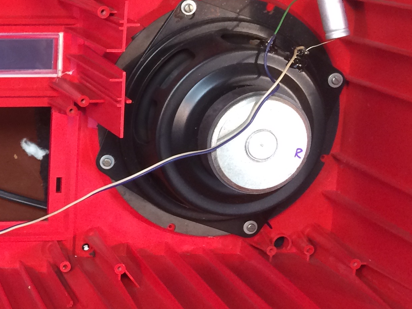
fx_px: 917
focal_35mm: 77
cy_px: 107
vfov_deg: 19.1
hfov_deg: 23.1
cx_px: -90
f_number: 2.2
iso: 125
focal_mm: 4.15
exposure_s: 1/33
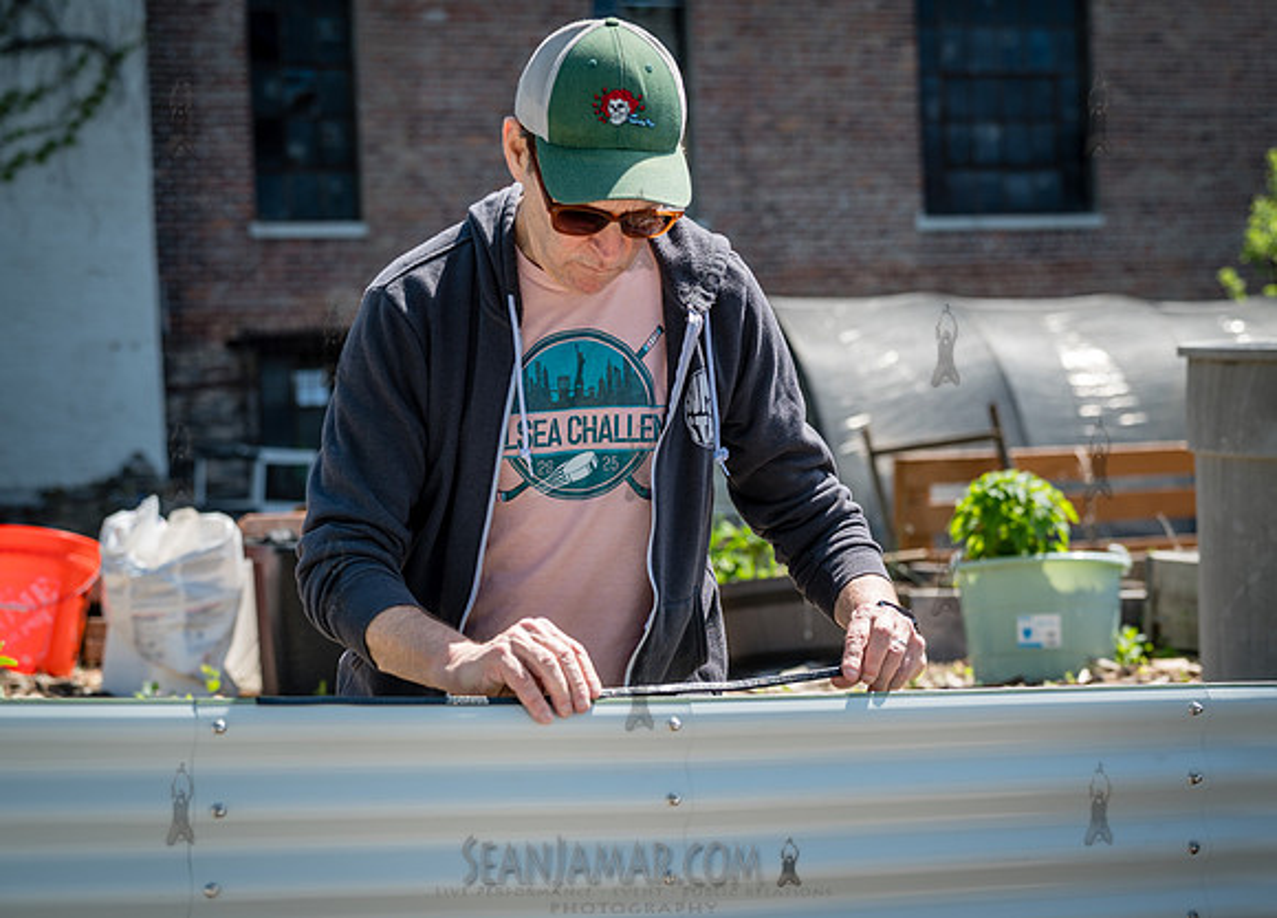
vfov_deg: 21.4
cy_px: 486
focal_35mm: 67
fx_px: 2434
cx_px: 731
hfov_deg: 29.4
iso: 100
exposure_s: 1/640
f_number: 3.5
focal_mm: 60
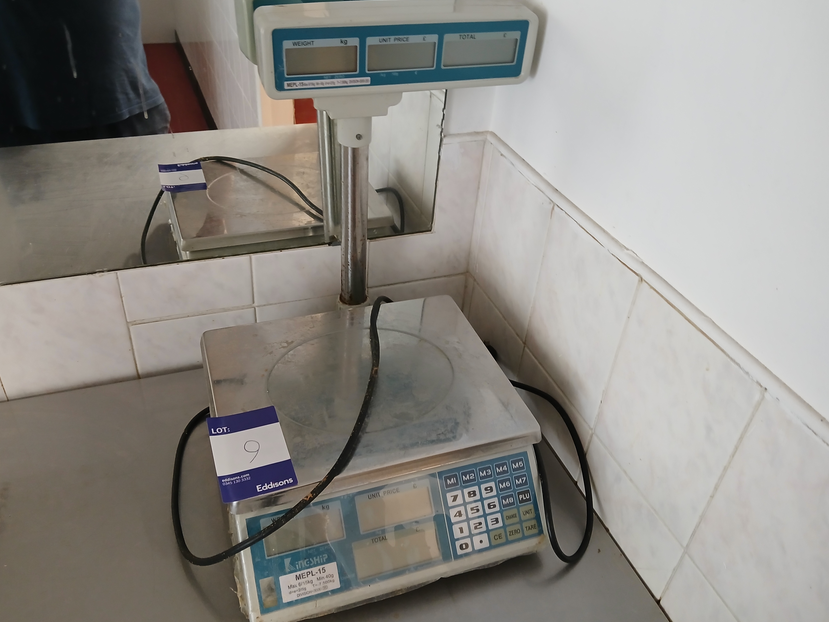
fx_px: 647
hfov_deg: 65.3
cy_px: 304
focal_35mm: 27
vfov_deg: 51.4
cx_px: 409
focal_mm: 3.98
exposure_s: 1/25
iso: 320
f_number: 1.8
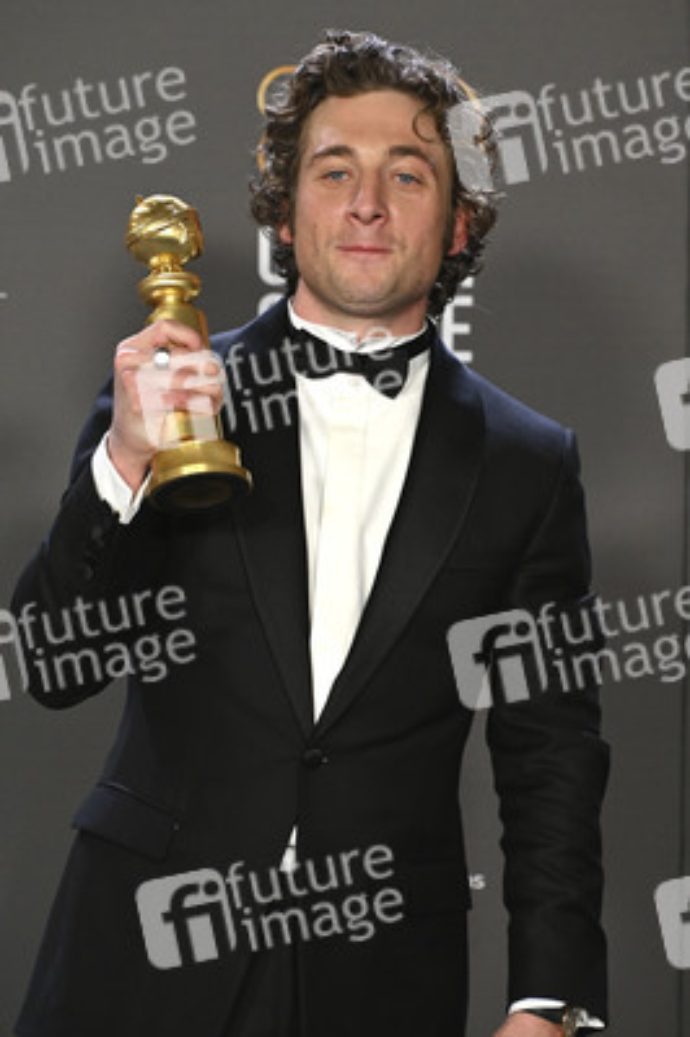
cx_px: 345
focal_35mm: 185
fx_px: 5328
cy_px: 518
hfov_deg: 7.4
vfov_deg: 11.1
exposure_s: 1/320
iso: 6400
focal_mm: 185
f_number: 8
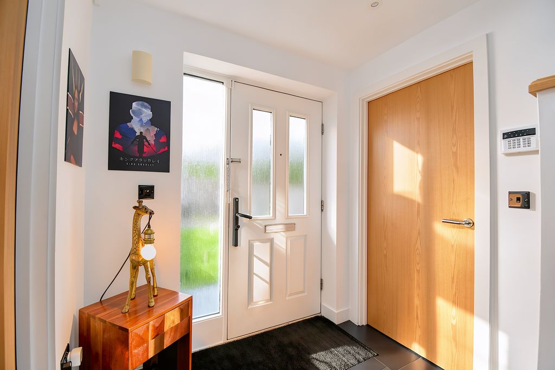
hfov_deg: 100.4
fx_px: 231
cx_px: 278
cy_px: 185
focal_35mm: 15
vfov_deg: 77.3
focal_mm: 10
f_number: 4.5
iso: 1600
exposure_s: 1/80
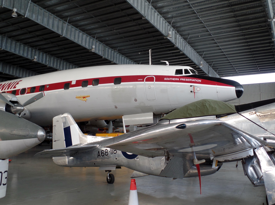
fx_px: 278
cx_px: 138
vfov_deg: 40.6
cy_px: 102
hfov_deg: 52.7
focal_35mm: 35
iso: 80
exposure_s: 1/30
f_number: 3
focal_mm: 6.2
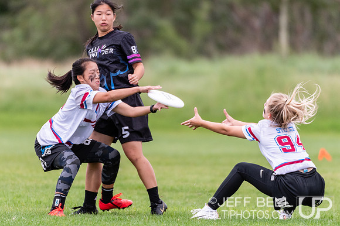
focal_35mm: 753
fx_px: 7106
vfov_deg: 1.8
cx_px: 143
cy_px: 87
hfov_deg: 2.7
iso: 720
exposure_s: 1/1000
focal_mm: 400
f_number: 4
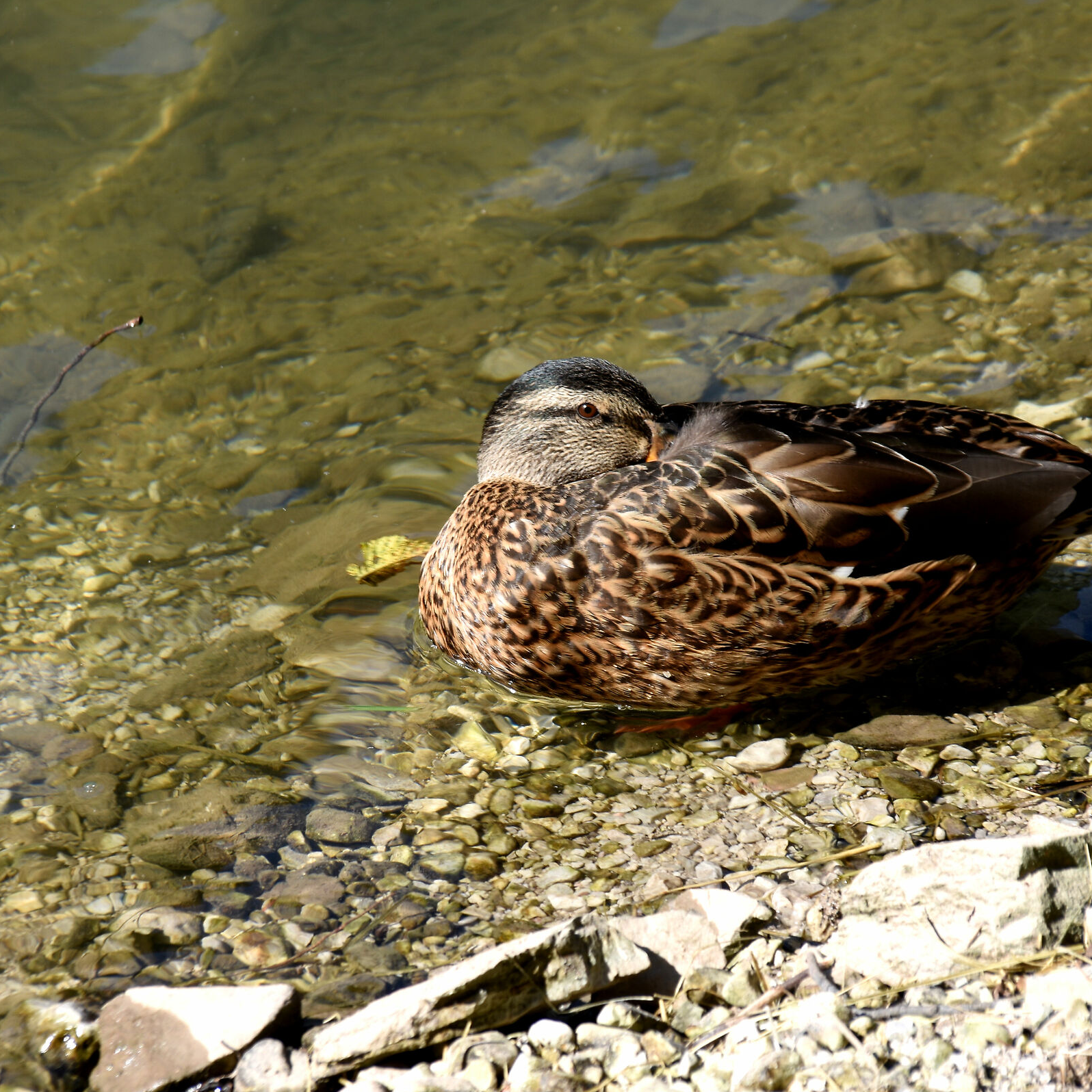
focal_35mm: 575
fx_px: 20522
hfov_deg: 3.0
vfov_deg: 3.0
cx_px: 551
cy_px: 546
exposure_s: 1/125
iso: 100
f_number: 9
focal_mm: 300
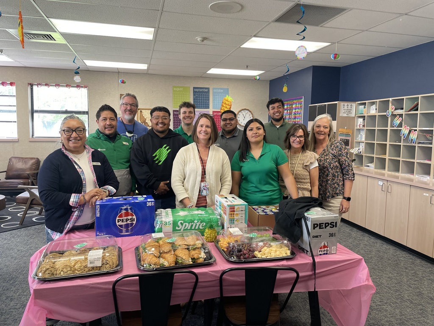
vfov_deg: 53.1
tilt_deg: -5.0
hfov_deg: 67.3
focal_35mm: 26
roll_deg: -0.7
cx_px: 217
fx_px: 326
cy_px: 163
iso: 125
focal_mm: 4.2
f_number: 1.6
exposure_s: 1/60
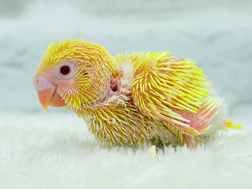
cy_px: 94
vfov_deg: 28.0
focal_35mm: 52
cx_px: 126
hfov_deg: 36.8
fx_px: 379
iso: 32
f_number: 1.6
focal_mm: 5.96
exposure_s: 1/50
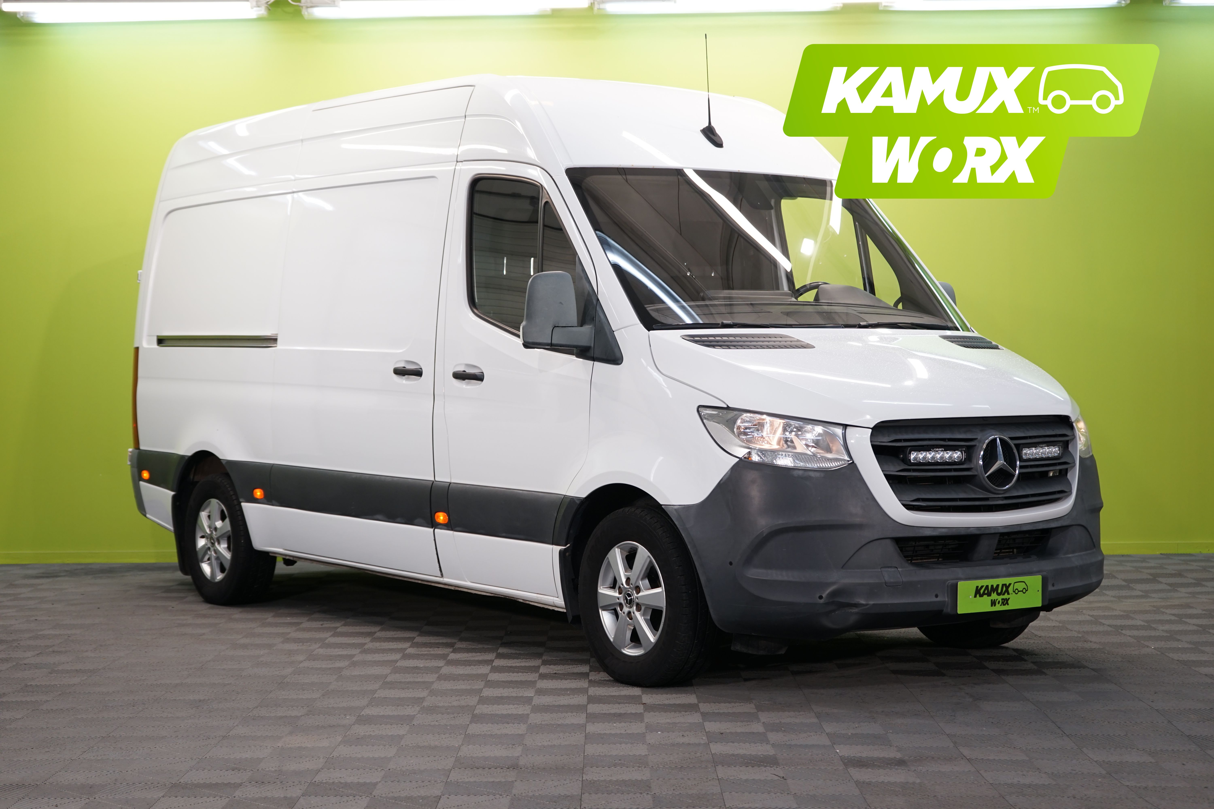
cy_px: 404
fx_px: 2023
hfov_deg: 33.4
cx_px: 607
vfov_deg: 22.6
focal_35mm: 60
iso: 400
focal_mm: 60
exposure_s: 1/40
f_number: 5
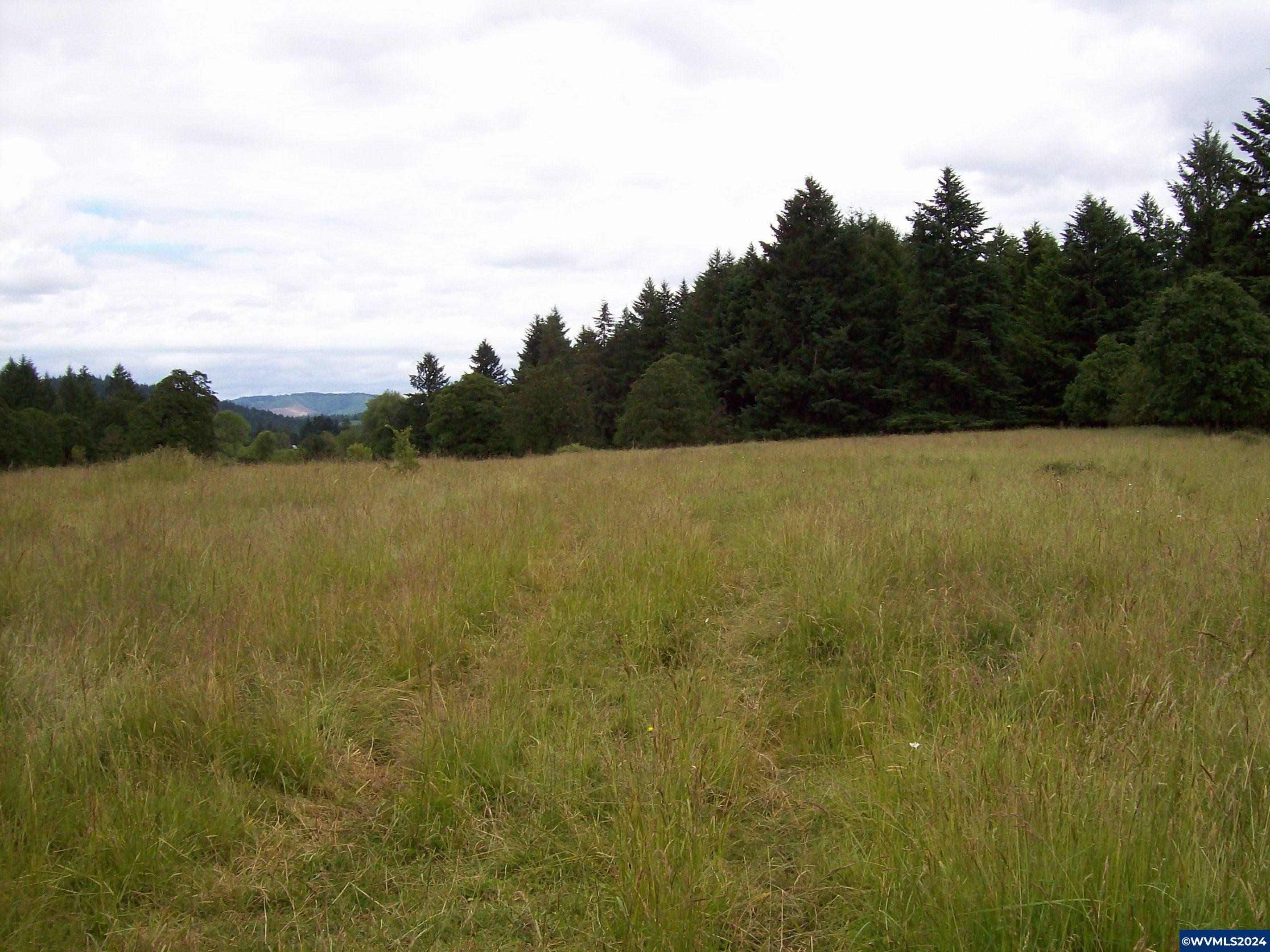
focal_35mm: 36
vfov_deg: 39.6
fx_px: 1320
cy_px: 476
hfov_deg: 51.4
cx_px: 635
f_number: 4.8
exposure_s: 1/353
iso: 80
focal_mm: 6
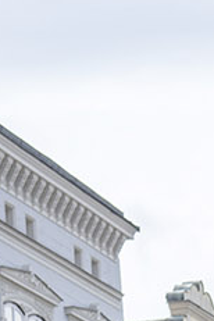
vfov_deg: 6.9
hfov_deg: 4.9
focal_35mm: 273
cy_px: 921
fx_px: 2434
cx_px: 557
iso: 100
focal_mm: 35
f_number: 5.6
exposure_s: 1/320
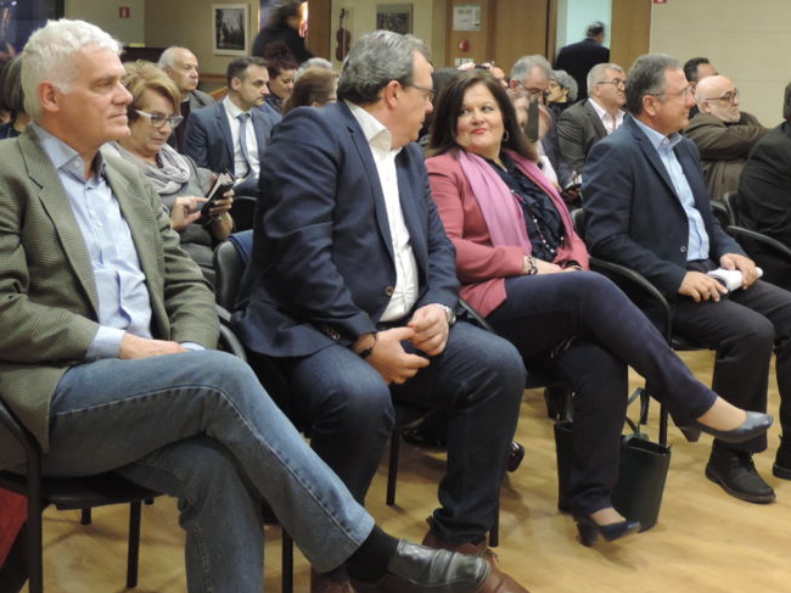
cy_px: 185
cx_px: 524
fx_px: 1188
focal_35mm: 52
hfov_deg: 36.5
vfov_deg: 27.8
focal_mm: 5.8
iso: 400
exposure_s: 1/13
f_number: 3.2
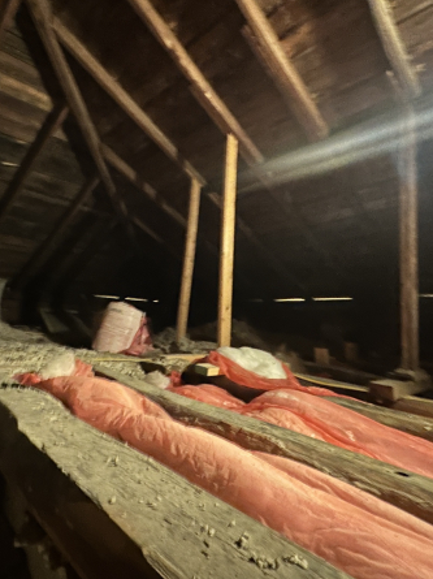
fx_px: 351
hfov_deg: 63.1
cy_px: 259
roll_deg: -2.1
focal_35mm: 21
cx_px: 184
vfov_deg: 78.8
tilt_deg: +9.0
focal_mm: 2.22
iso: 640
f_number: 2.2
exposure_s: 1/10
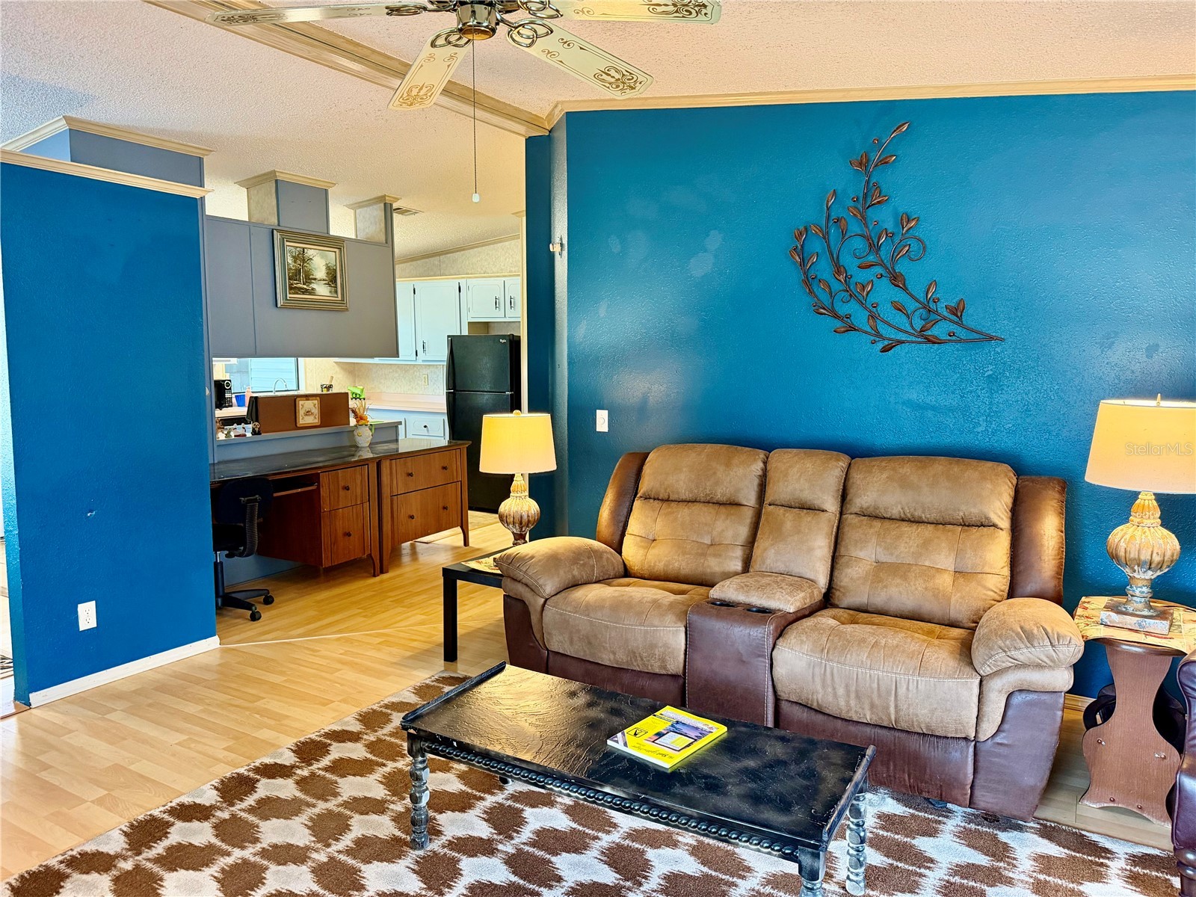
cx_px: 598
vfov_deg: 56.8
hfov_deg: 71.6
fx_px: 829
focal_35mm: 24
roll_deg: -0.1
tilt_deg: -7.1
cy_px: 448
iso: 500
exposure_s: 1/60
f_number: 1.78
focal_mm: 6.76
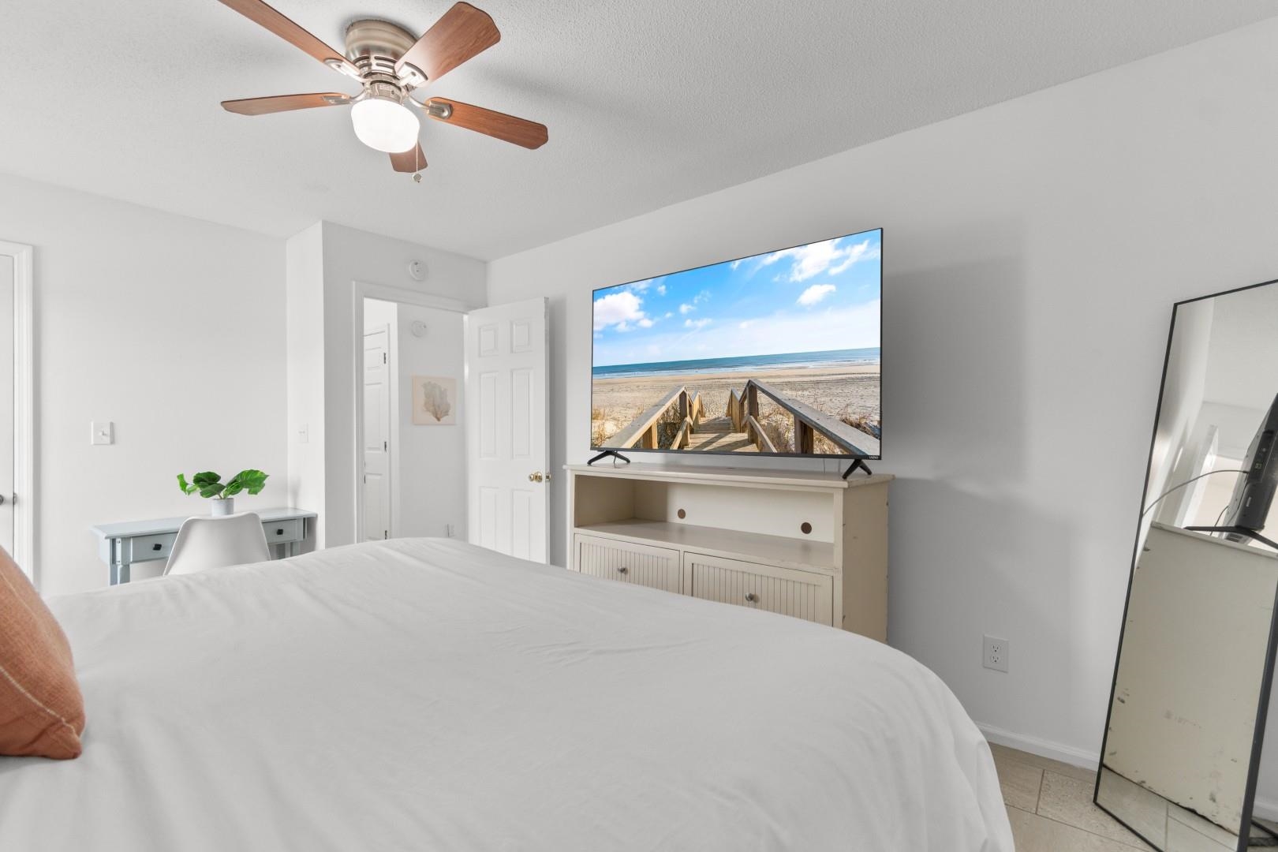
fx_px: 532
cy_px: 426
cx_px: 639
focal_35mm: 15
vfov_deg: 77.3
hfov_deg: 100.4
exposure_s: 1
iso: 100
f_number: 4.5
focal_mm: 10
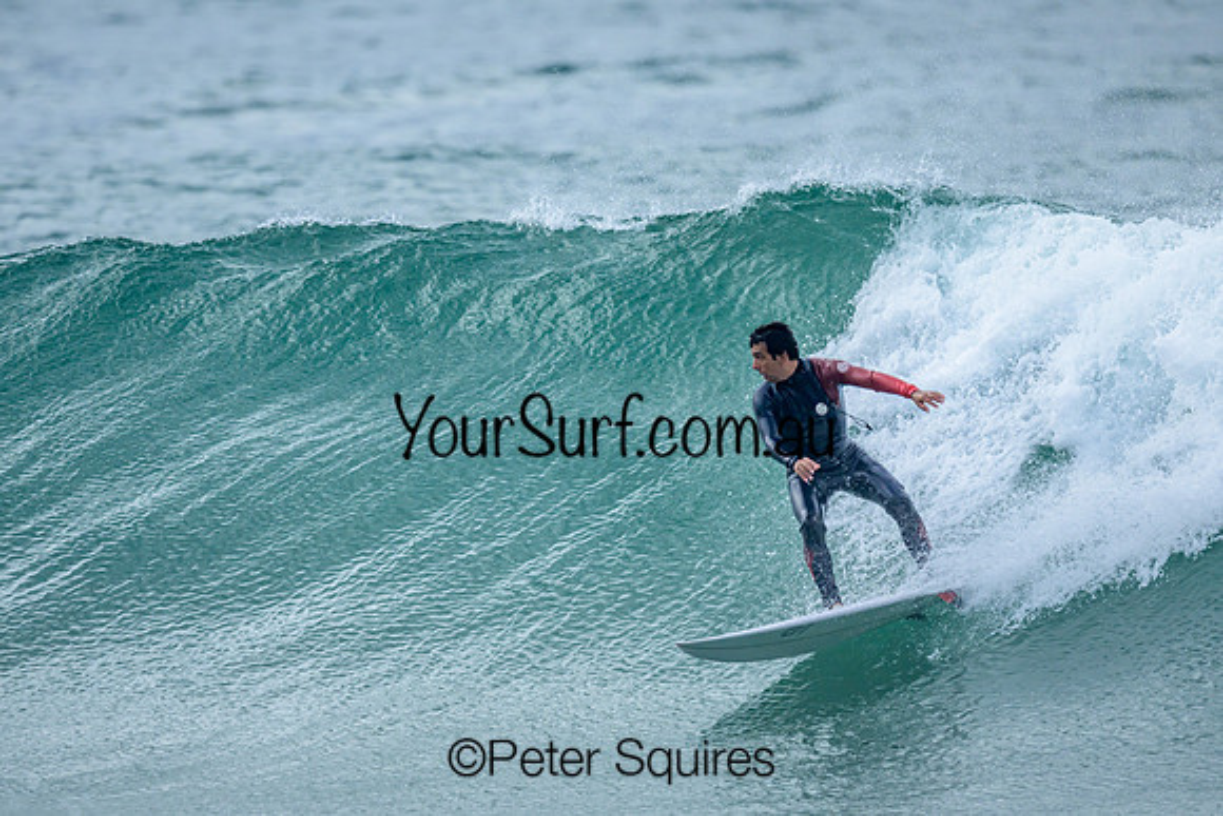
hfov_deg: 1.9
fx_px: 37307
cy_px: 384
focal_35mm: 1098
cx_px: 644
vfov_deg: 1.3
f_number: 6.3
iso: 320
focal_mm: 800
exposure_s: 1/2000
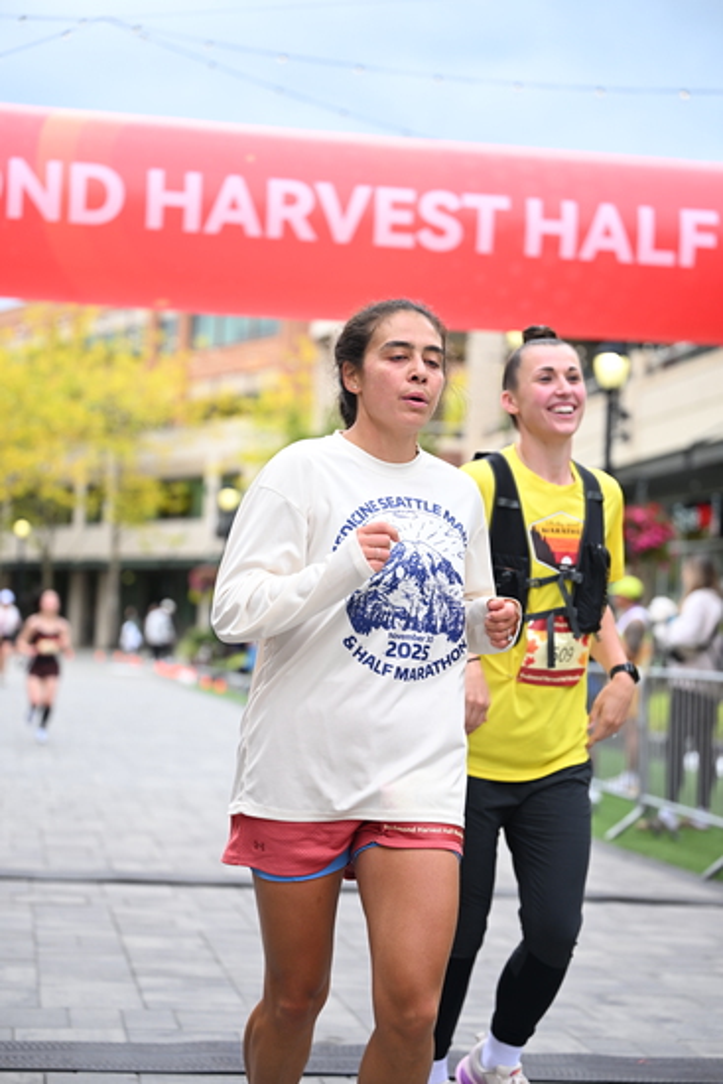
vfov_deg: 28.8
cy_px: 542
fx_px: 2107
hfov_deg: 19.5
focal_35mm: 70
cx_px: 362
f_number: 2.8
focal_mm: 70
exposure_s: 1/2000
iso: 640
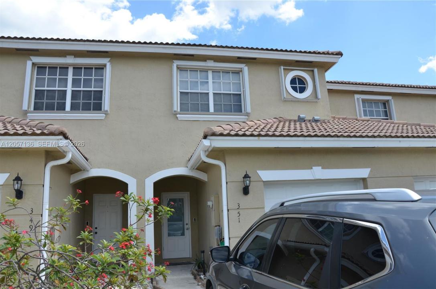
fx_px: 326
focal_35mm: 27
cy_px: 144
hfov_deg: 67.5
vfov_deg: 47.7
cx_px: 218
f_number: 8
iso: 125
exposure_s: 1/250
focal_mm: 18
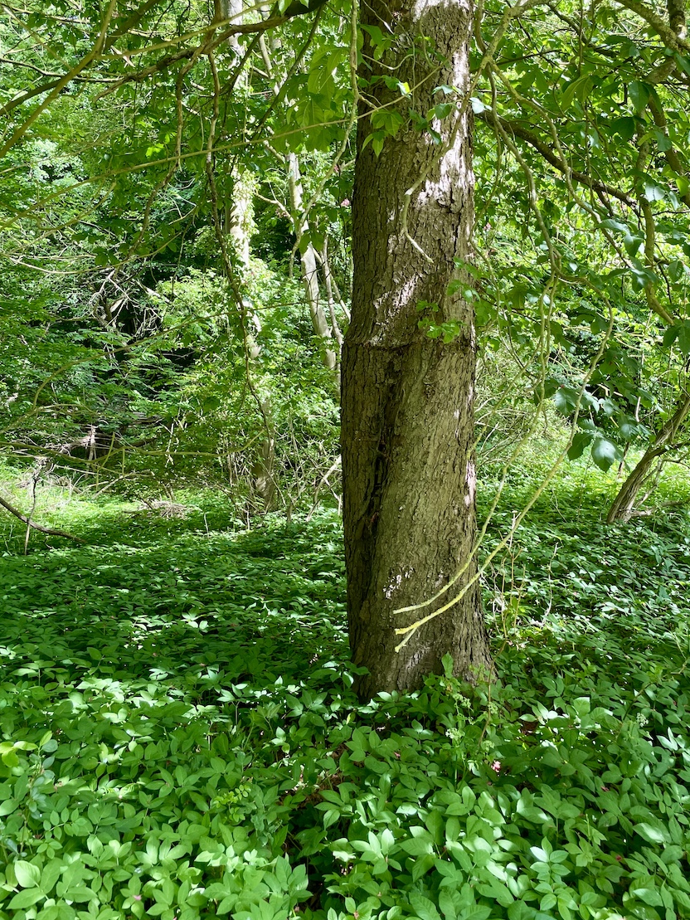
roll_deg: +0.1
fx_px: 797
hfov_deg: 46.7
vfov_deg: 59.8
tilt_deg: -1.6
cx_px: 392
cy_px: 402
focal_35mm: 30
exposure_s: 1/121
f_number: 1.6
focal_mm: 4.2
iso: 50
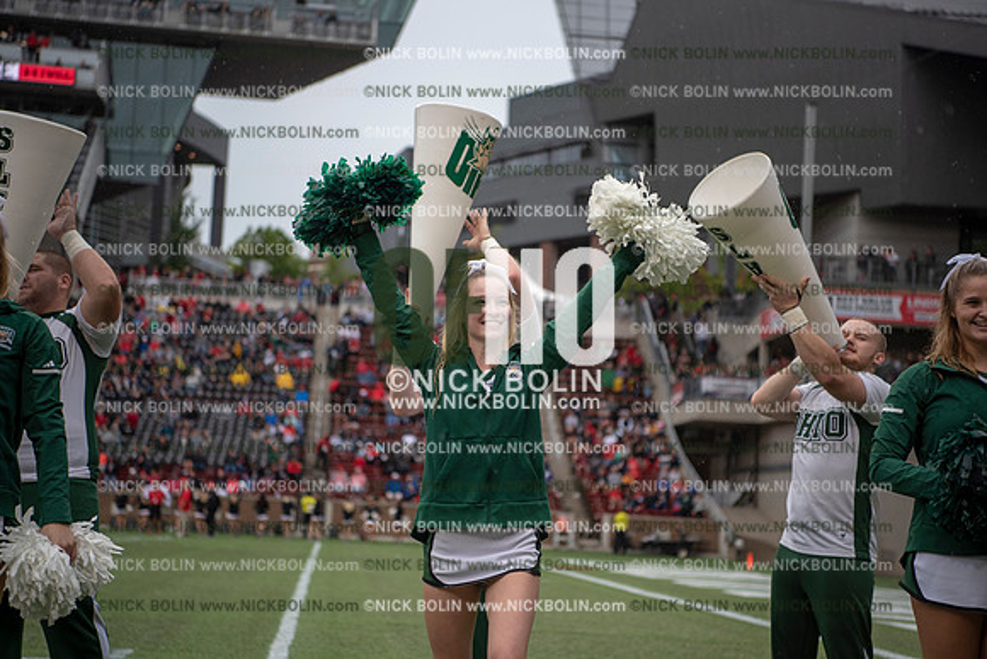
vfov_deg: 19.5
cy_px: 330
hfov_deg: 28.8
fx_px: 1920
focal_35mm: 70
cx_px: 494
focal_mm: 70
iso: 250
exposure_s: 1/1000
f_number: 2.8
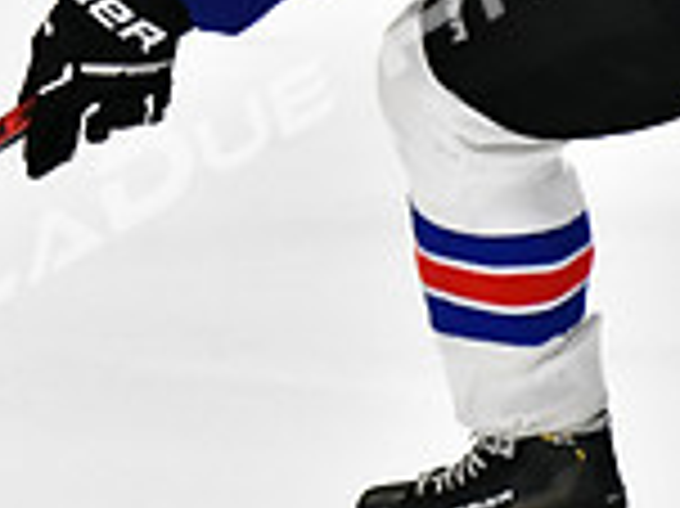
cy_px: -308
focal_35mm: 721
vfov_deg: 2.1
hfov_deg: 2.7
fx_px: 14152
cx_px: -293
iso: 8000
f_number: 2.8
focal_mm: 130
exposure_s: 1/1600
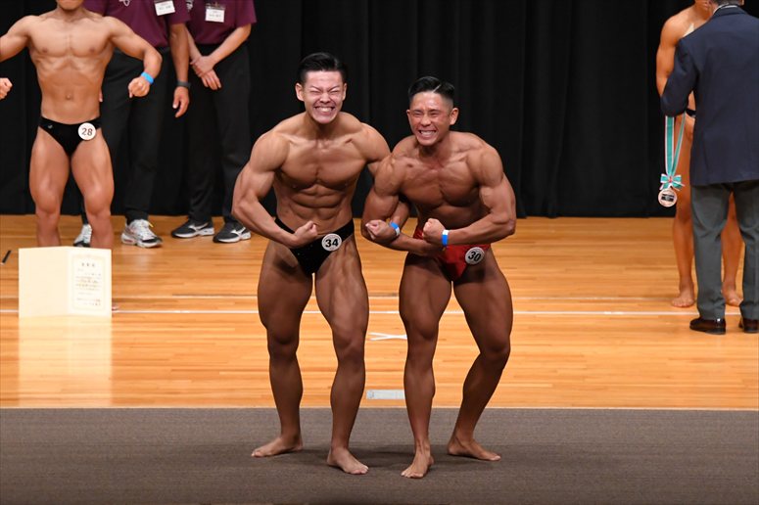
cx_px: 380
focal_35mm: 240
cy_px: 252
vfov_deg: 5.7
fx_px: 5058
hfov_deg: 8.6
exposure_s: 1/400
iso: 4000
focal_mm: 160
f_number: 5.6
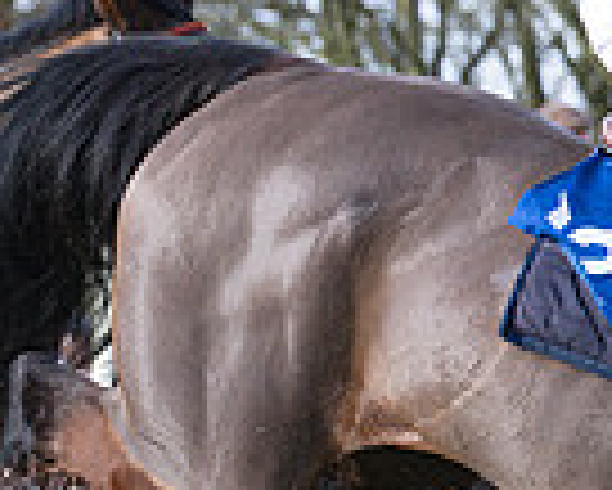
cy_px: 387
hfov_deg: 5.8
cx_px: 1124
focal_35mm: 326
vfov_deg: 4.8
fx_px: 5909
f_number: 2.8
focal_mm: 70
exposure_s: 1/2000
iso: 400
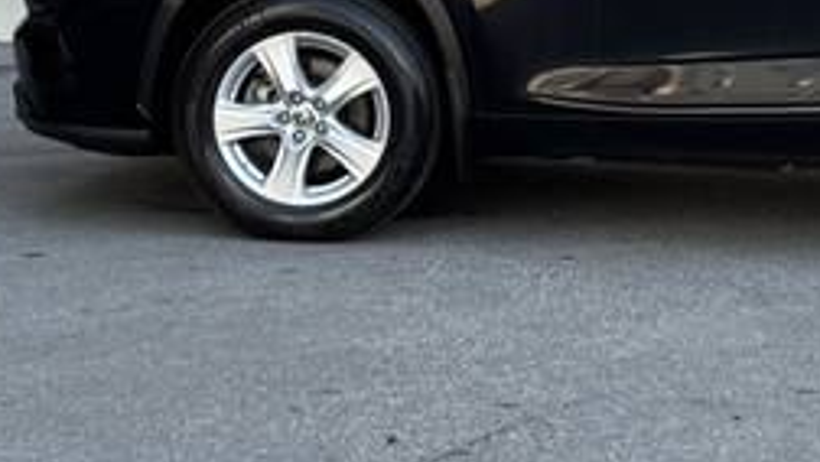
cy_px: -26
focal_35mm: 133
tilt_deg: +1.7
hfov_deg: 15.8
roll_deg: -0.9
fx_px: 2893
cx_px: 840
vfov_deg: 9.1
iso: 64
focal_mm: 6.76
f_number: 1.78
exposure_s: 1/379
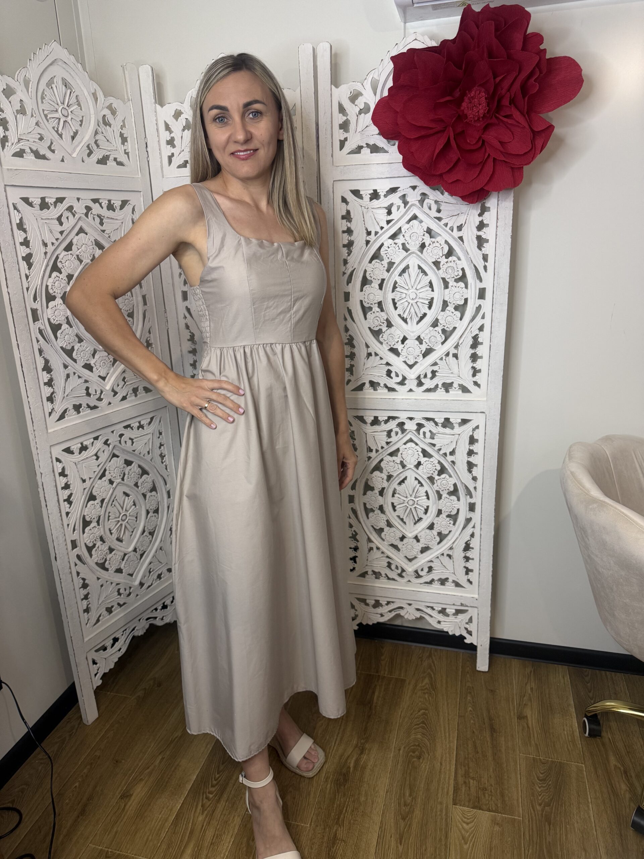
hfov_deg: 56.8
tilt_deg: -15.5
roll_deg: +1.5
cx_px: 322
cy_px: 430
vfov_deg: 71.6
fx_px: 595
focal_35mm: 24
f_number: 1.78
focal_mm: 6.76
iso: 200
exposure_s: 1/101
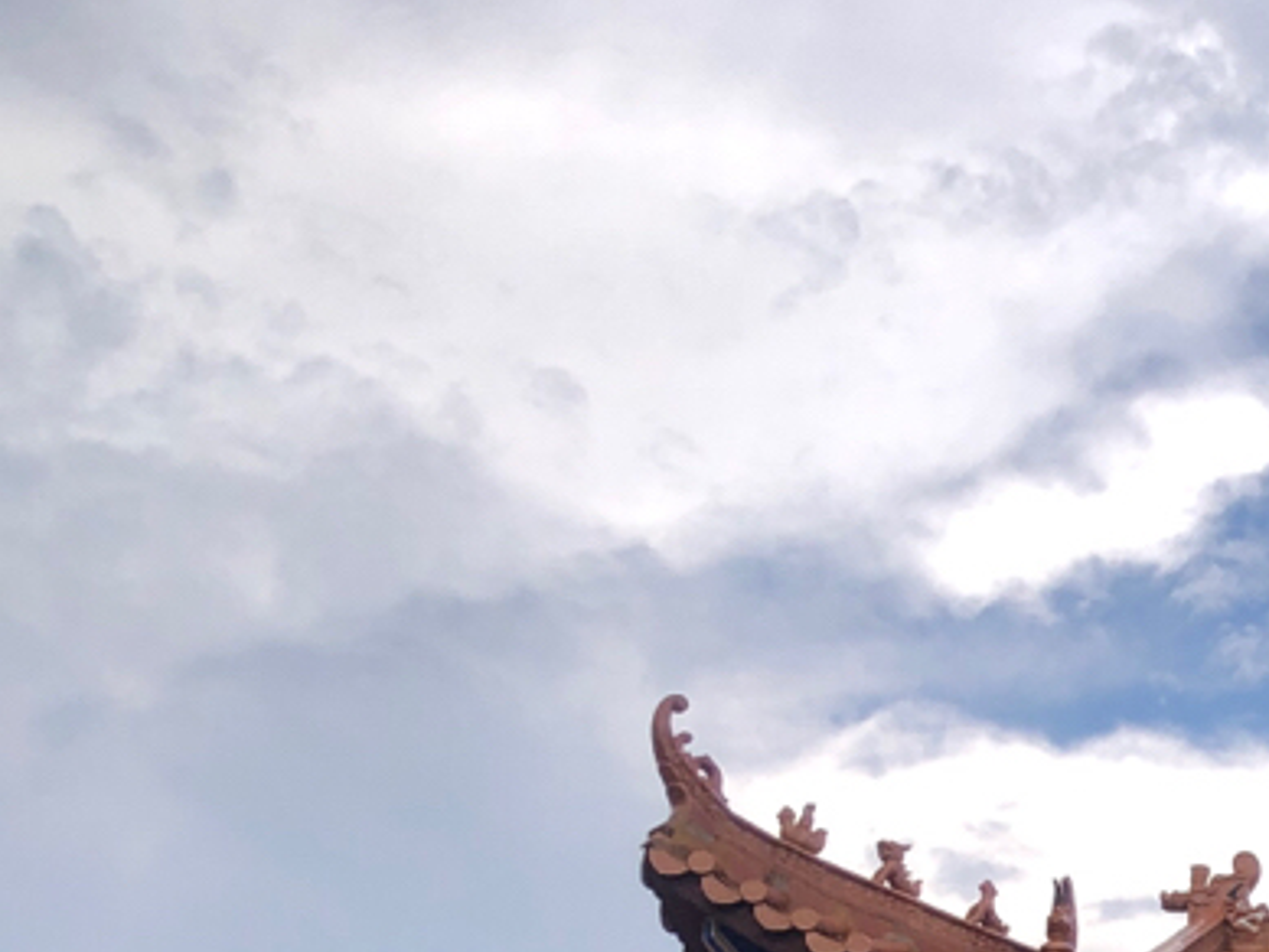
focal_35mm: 108
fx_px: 3960
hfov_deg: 16.4
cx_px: 1961
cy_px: 1713
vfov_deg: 12.5
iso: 20
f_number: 1.8
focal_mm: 4
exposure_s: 1/470
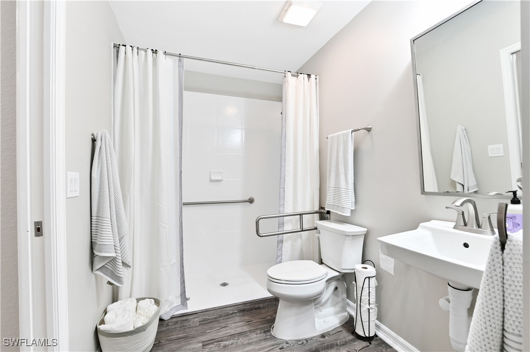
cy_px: 176
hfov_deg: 104.3
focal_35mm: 14
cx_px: 265
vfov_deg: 81.1
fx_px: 206
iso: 160
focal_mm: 14
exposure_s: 1/3
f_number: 10
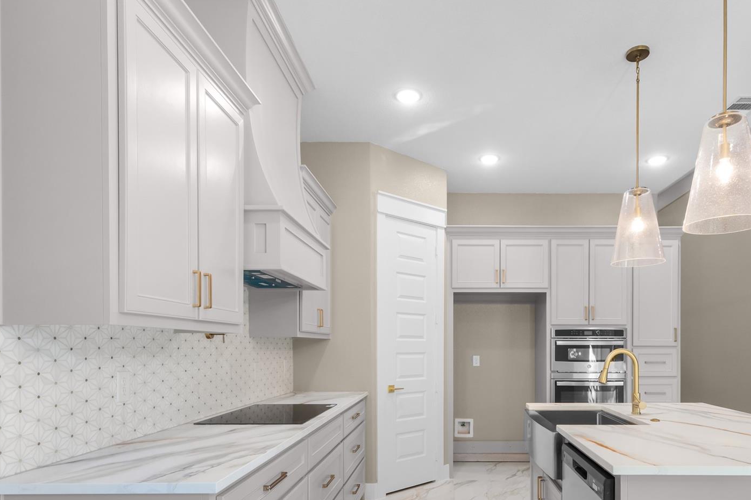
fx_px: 459
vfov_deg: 55.6
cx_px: 440
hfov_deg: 77.9
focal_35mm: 22
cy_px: 347
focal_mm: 10
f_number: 10
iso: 400
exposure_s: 1/8
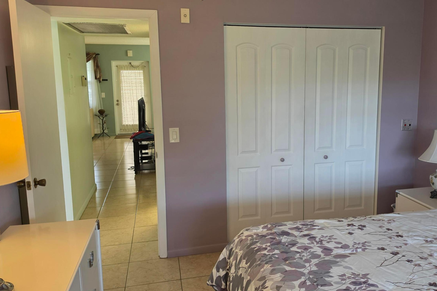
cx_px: 269
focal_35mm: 31
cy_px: 139
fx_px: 376
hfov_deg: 59.6
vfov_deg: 42.3
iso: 200
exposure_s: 1/120
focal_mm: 6.5
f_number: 1.4
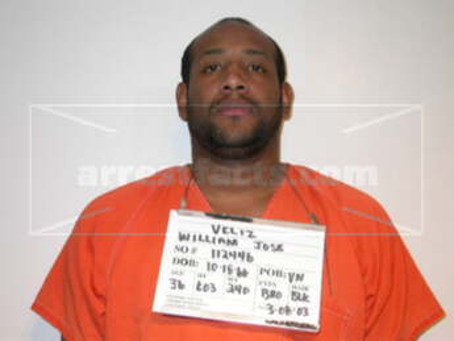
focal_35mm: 62
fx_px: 813
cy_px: 170
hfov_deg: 31.2
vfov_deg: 23.7
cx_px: 227
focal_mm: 12.9
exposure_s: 1/60.3
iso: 100
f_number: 3.1
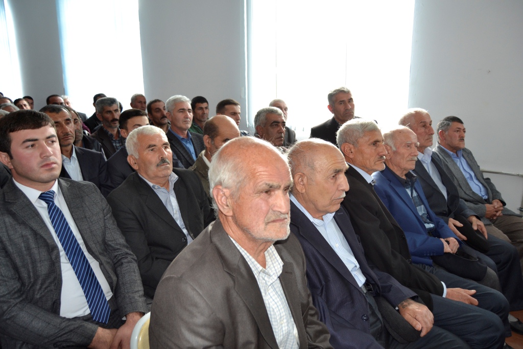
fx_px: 392
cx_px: 262
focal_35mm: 27
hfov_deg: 67.4
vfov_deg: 47.9
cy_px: 174
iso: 400
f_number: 4
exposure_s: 1/80
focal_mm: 18
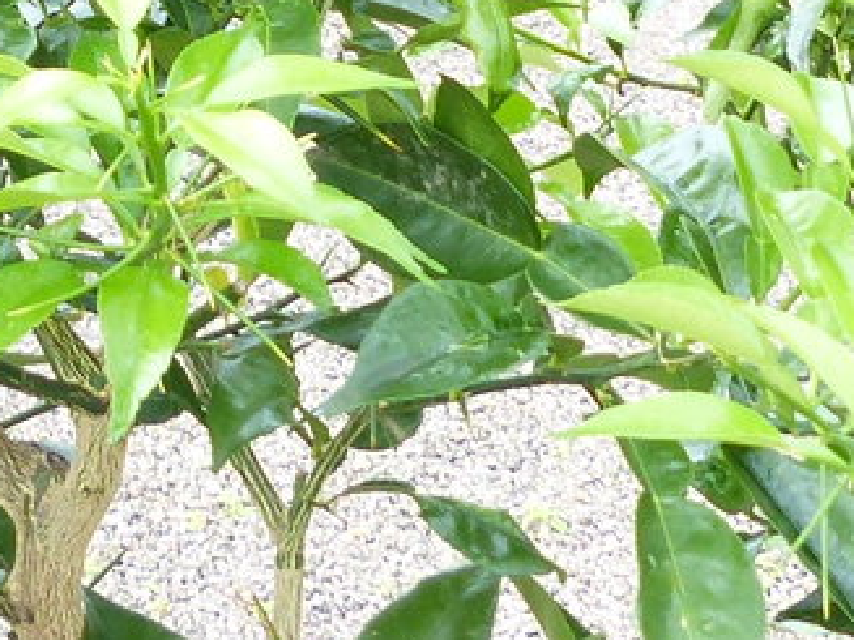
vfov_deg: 9.7
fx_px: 3625
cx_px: 128
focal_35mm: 147
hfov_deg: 13.3
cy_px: -368
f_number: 3.5
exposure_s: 1/125
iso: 100
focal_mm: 5.5
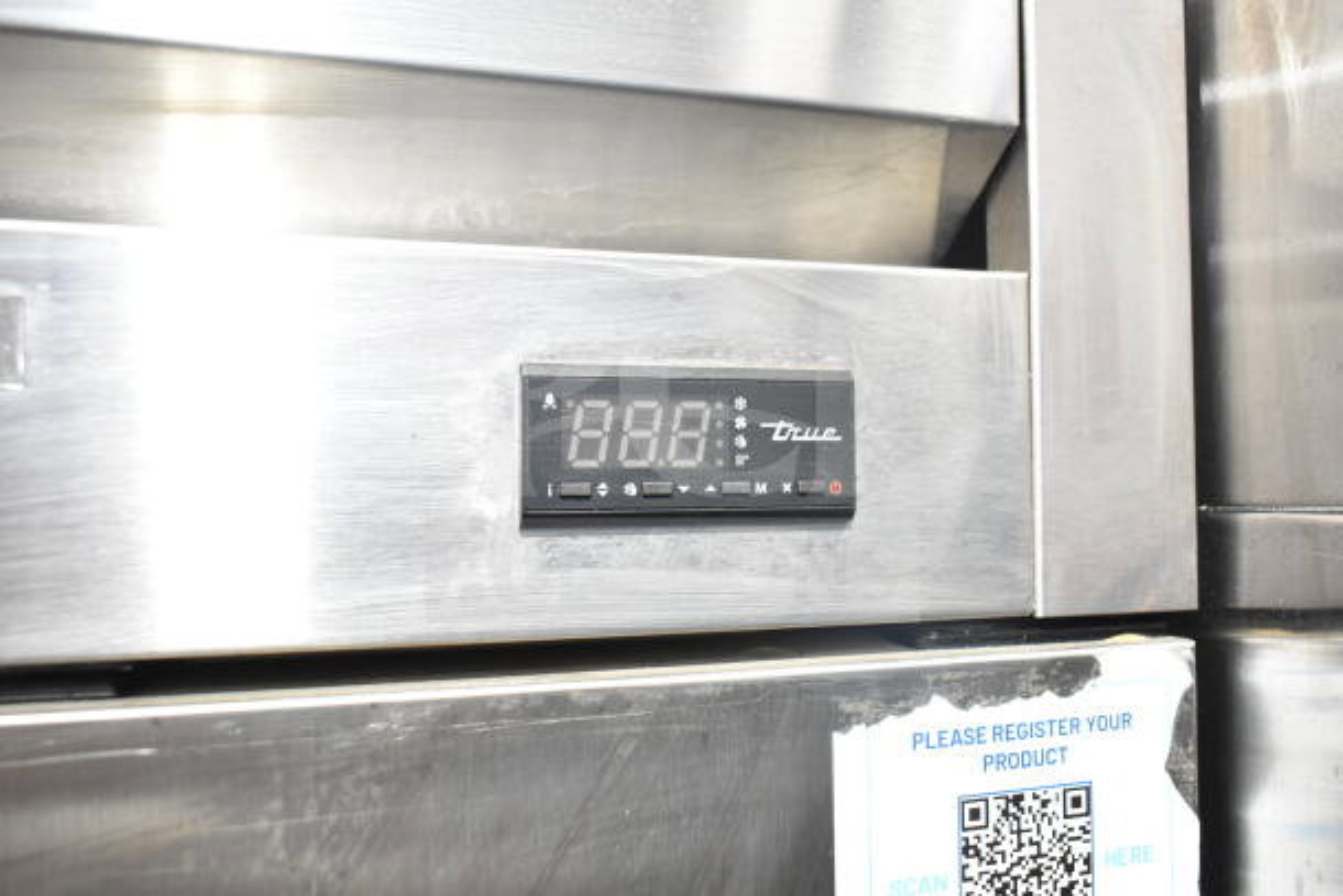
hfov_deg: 61.9
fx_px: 1119
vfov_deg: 43.6
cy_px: 448
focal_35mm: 30
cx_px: 672
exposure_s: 1/60
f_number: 4
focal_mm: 20
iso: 1600
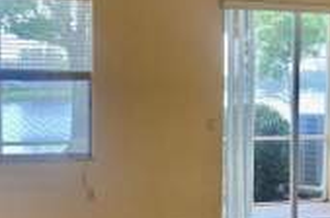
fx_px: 704
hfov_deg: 26.0
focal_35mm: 77
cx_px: 248
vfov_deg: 17.6
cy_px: 142
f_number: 1.8
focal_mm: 4.25
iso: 64
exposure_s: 1/60
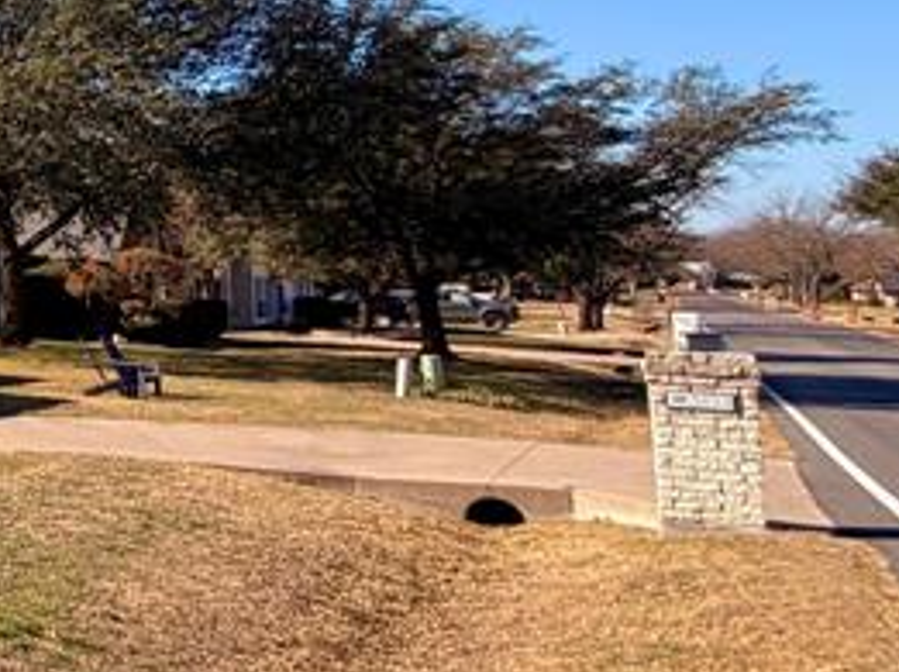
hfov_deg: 20.6
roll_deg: -0.2
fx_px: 1426
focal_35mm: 55
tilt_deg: +4.9
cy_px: 162
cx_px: -809
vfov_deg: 26.1
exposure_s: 1/820
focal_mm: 2.22
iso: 20
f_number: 2.2
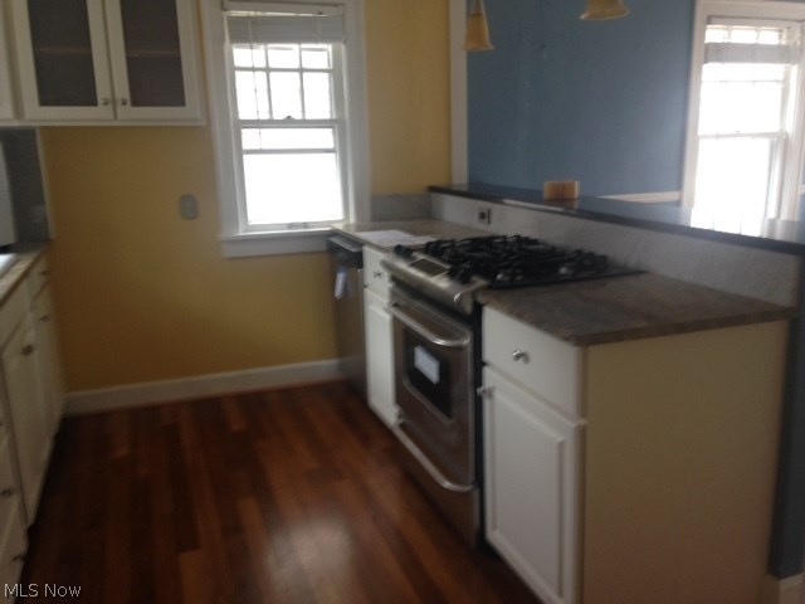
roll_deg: -0.9
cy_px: 302
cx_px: 402
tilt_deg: -13.0
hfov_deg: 55.4
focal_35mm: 33
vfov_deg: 42.9
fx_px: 767
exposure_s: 1/20
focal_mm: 4.12
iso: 64
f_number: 2.4
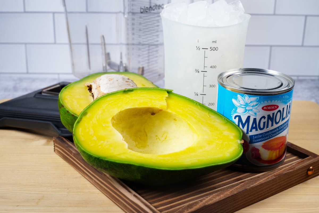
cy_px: 106
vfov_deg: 23.8
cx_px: 160
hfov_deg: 35.1
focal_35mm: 57
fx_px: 505
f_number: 11
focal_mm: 57
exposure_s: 1/13
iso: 100
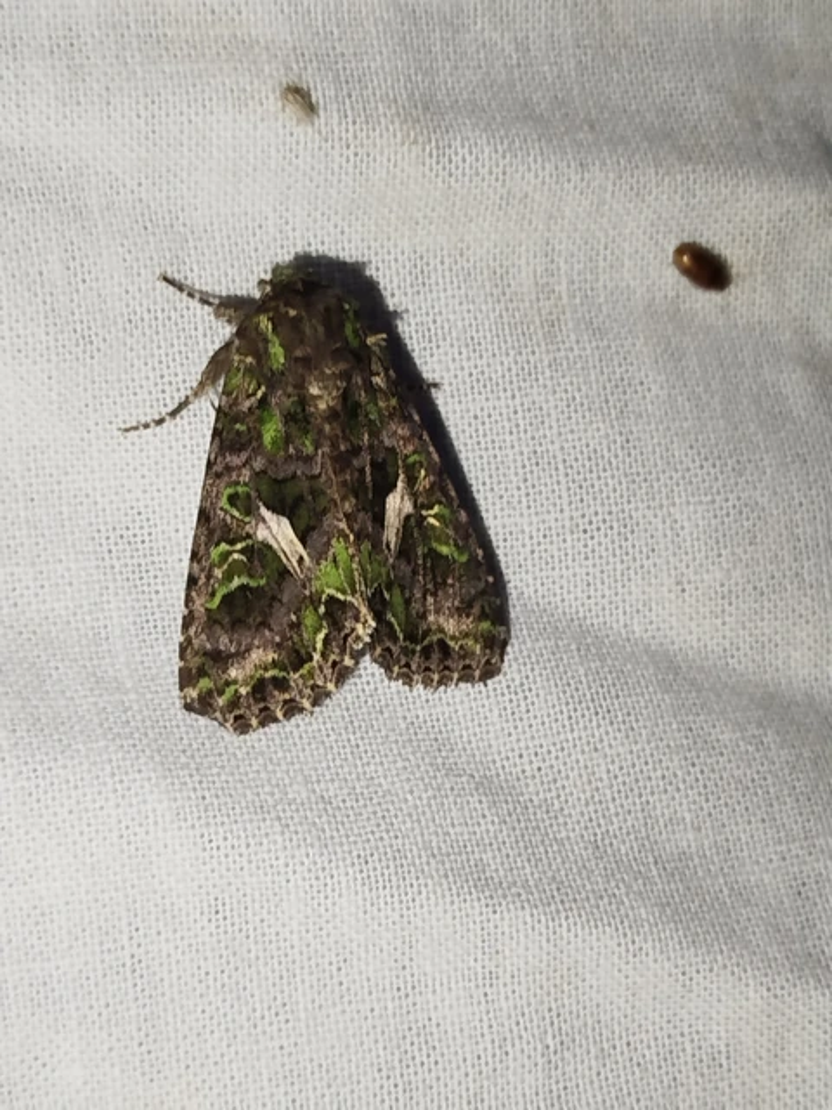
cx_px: 416
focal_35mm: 69
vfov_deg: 28.2
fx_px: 2211
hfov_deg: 21.3
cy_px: 555
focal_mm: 5.31
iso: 100
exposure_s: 1/50
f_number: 1.7
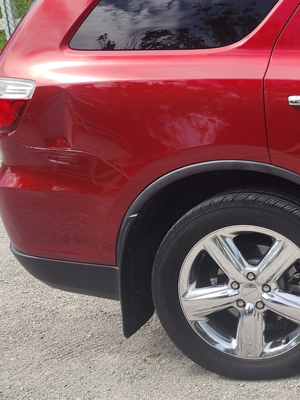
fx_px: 855
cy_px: 166
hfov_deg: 16.0
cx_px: 579
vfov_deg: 26.3
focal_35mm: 74
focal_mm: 6.4
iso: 12
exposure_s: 1/771
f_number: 1.8
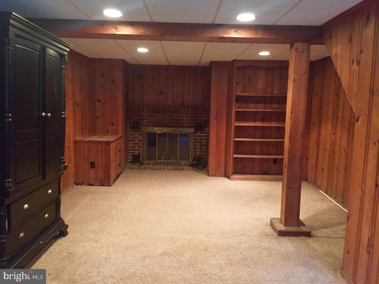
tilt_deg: -7.4
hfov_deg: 61.7
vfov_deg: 48.2
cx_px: 190
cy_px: 142
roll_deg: -1.0
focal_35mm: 29
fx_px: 318
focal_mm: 4.15
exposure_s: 1/15
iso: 400
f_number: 2.2
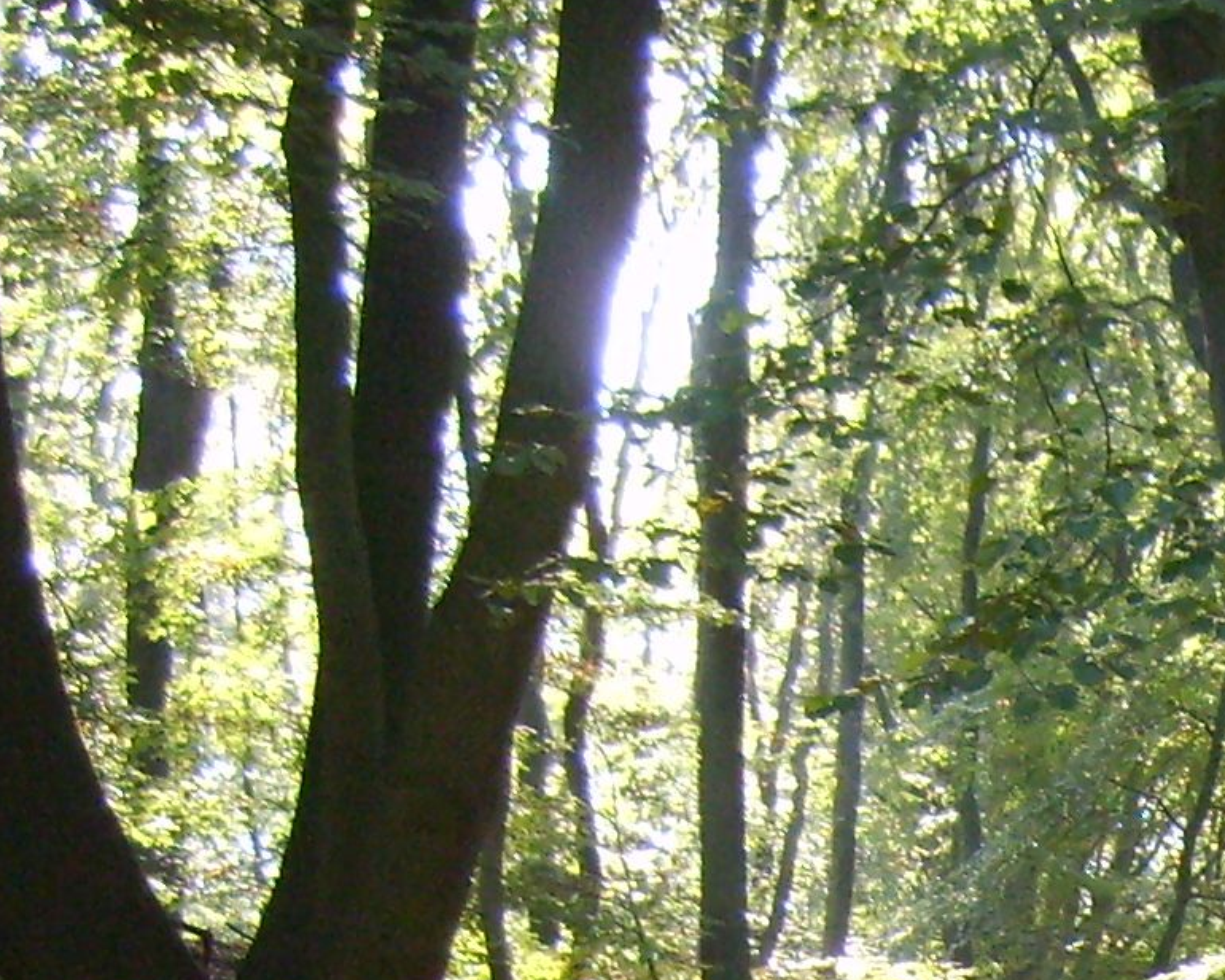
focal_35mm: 125
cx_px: 1973
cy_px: 1637
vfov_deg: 11.6
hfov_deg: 14.2
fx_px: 4532
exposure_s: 1/45
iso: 184
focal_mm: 5.8
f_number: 2.8
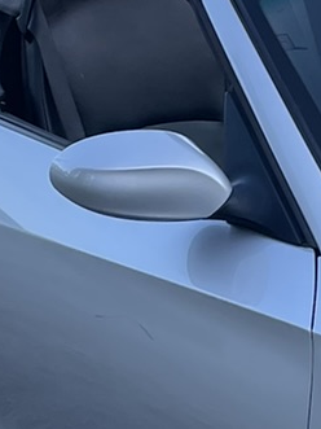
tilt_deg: -17.8
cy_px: 363
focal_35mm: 161
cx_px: 582
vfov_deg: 12.2
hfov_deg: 8.8
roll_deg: +0.4
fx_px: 1992
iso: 32
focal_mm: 4.2
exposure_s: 1/362
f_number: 1.6
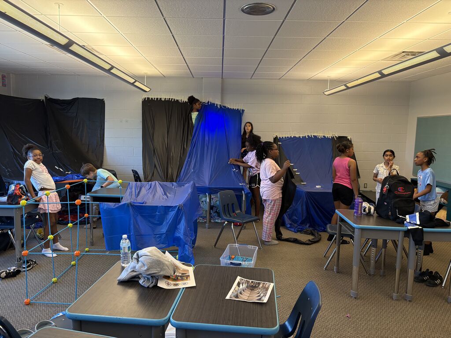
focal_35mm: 26
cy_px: 169
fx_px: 339
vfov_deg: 53.1
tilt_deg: -6.6
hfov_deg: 67.3
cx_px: 226
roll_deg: -1.1
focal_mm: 5.96
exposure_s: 1/120
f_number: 1.6
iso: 200
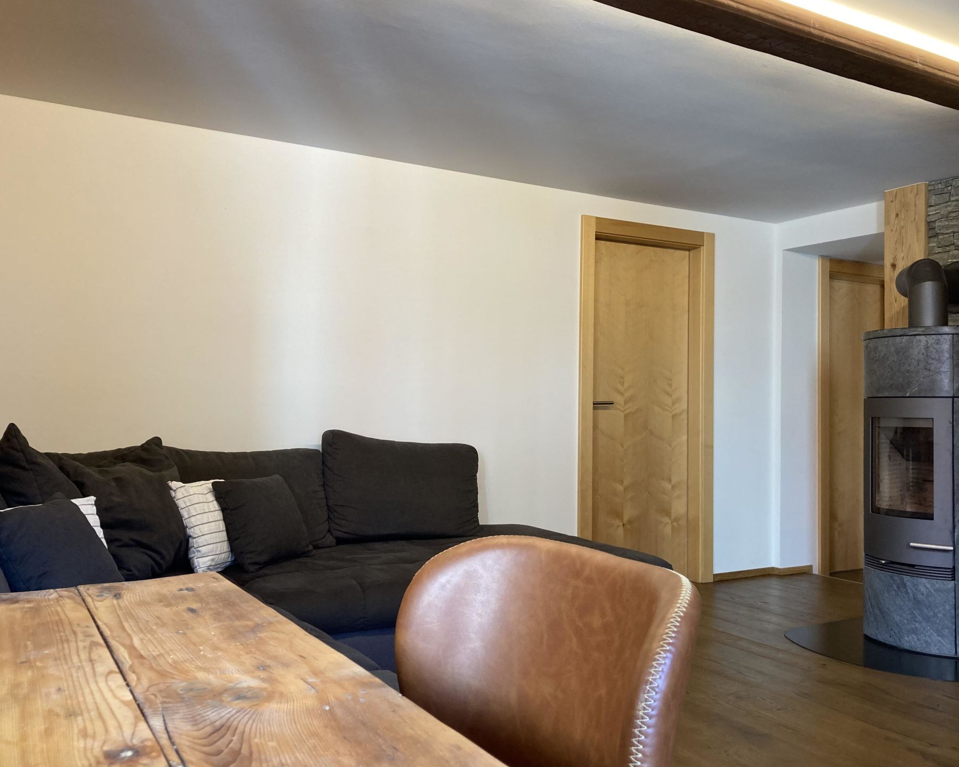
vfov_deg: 47.1
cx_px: 515
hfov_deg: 57.1
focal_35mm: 31
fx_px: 880
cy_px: 380
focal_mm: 3.99
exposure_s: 1/50
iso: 80
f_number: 1.8
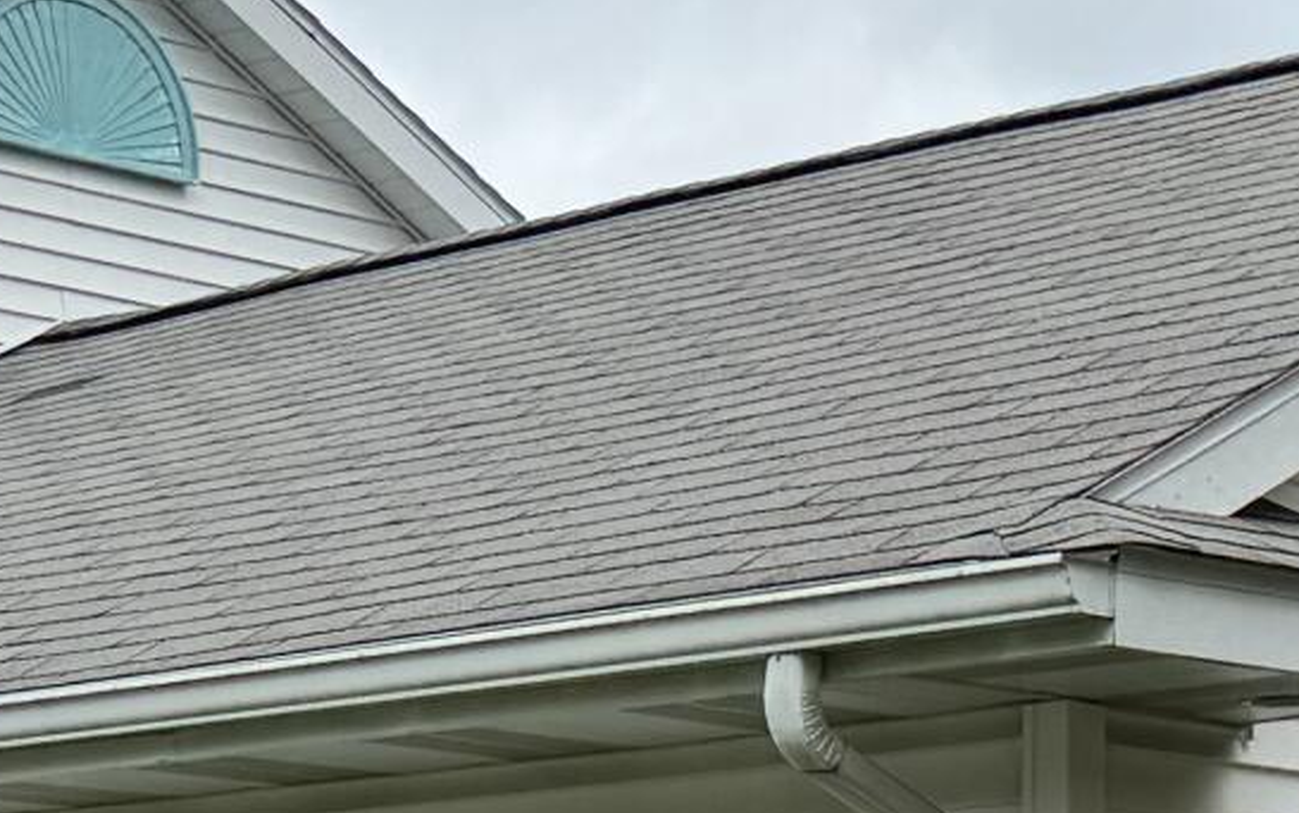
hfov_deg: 14.8
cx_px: 184
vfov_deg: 9.2
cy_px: 1106
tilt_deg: +3.7
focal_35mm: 140
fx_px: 4958
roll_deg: -0.8
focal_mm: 6.76
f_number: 1.78
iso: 80
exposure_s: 1/2506
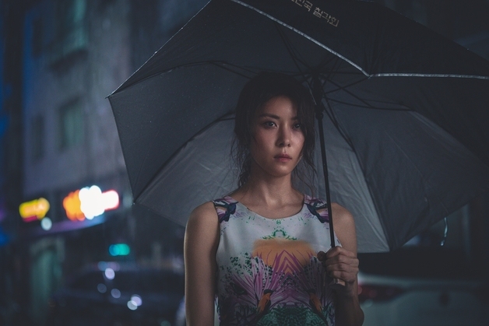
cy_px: 163
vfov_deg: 18.4
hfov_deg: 27.3
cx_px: 244
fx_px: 1005
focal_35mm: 74
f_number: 2.8
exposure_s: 1/125
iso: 4000
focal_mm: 74
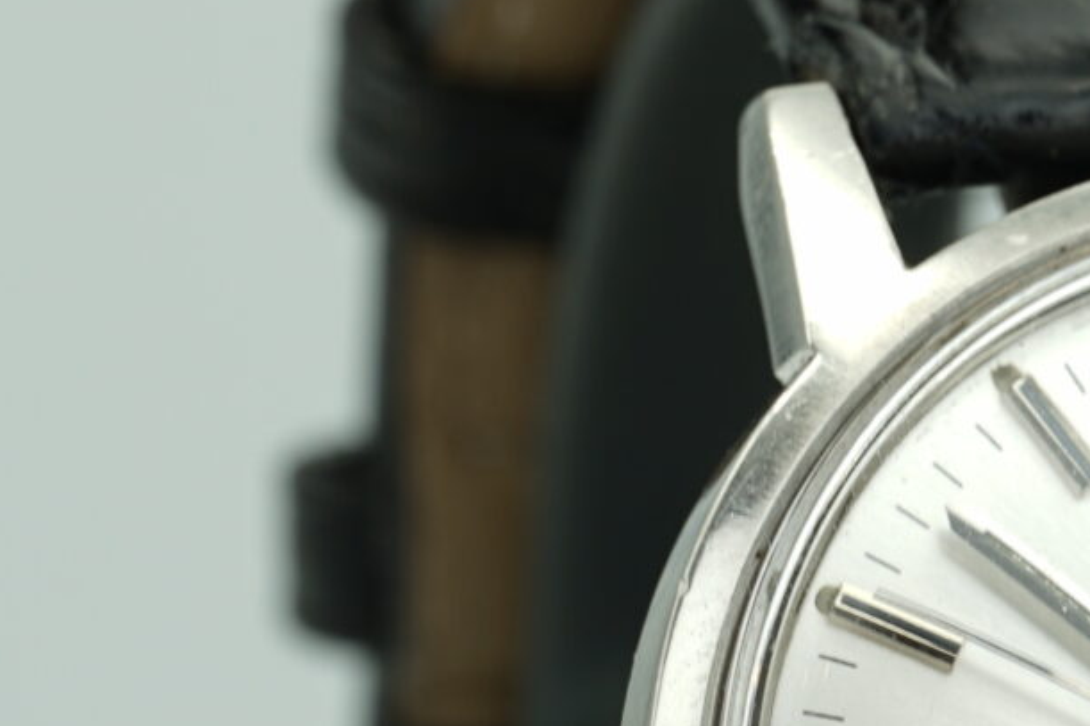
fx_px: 13318
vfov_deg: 3.1
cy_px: 1073
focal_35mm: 440
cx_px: 1019
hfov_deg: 4.7
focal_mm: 105
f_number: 10
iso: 80
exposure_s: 1/10
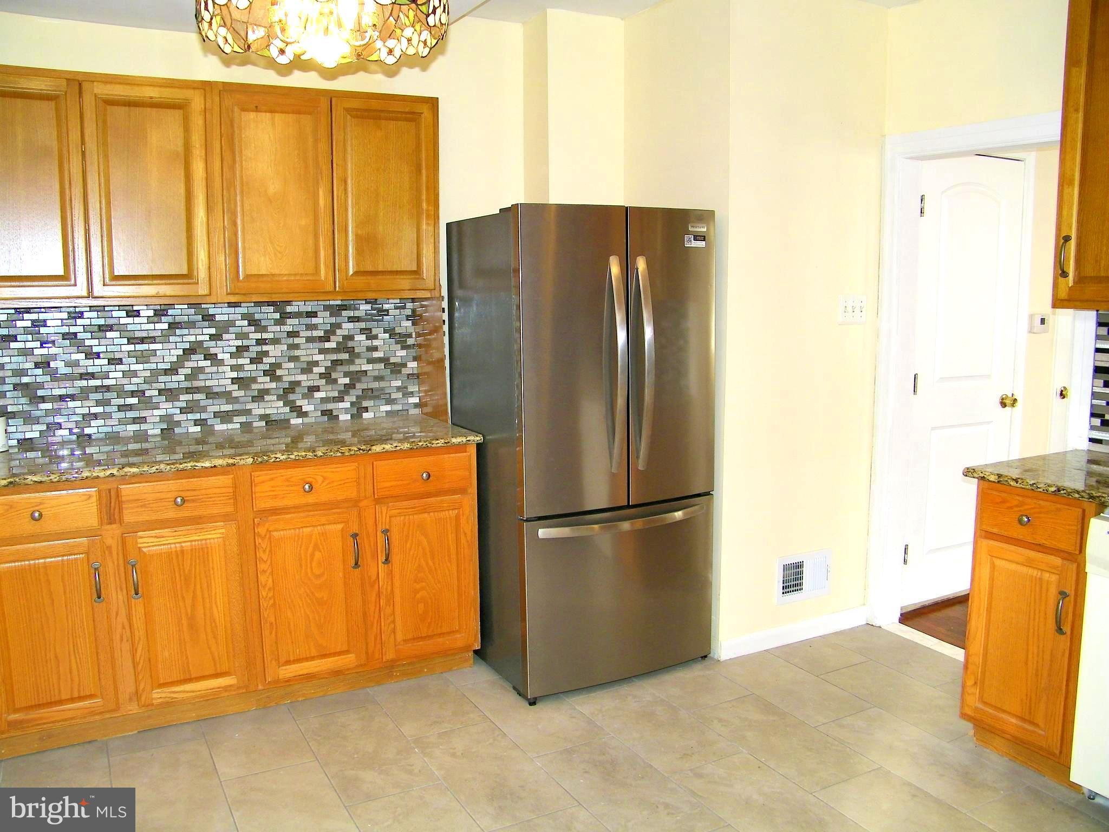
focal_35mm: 28
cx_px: 554
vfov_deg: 49.7
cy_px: 416
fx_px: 897
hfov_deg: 63.4
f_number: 3.5
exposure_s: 1/40
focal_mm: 5
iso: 80
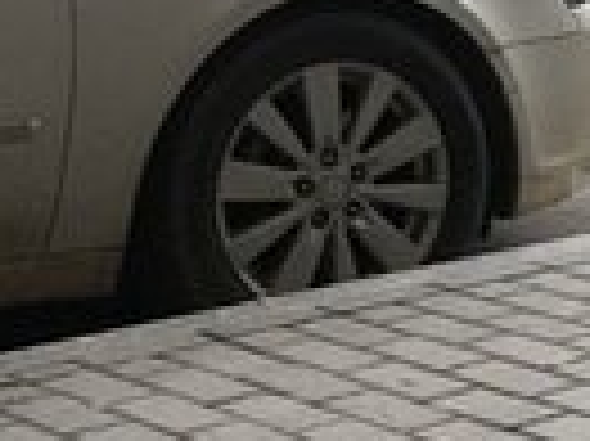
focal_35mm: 141
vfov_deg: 10.5
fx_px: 2401
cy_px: 236
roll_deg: +0.4
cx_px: 1031
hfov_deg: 12.8
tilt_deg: -14.1
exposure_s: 1/349
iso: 20
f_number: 1.8
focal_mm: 3.99
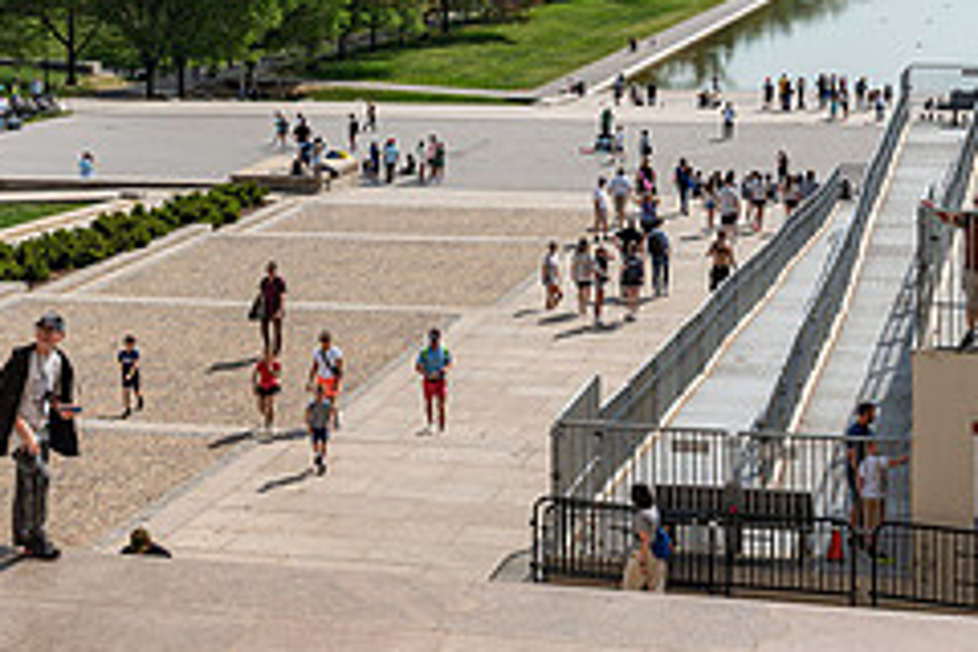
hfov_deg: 27.0
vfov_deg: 17.7
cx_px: 538
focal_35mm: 75
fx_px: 2037
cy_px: -22
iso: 100
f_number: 10
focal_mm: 31
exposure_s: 1/125
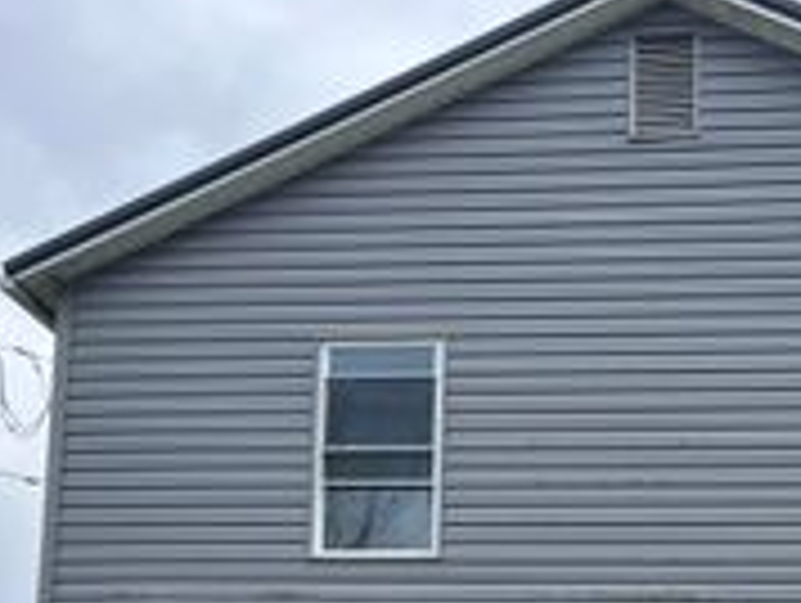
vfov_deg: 18.8
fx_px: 1691
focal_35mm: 73
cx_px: 652
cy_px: 772
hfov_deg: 26.1
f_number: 1.6
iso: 50
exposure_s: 1/2137
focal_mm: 5.1
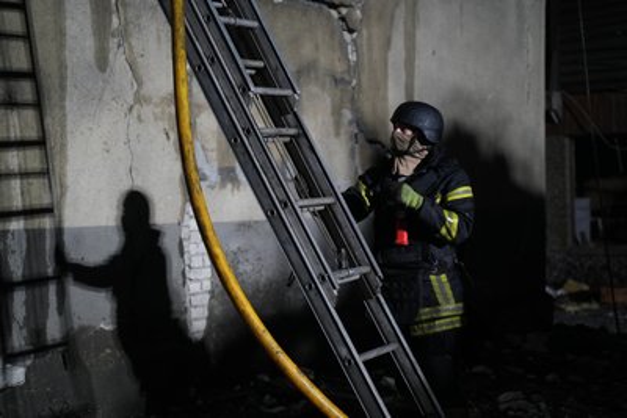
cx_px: 314
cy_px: 209
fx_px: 1307
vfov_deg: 18.2
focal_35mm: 75
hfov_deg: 27.0
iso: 2000
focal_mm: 75
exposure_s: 1/80
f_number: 2.8
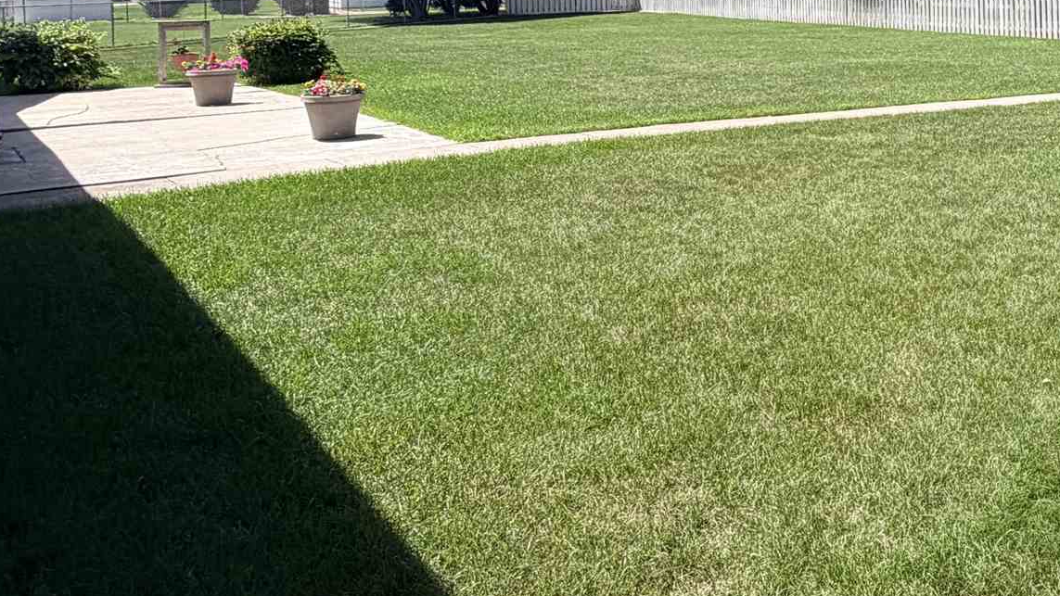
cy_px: 1
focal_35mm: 41
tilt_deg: -0.9
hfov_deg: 42.7
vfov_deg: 27.4
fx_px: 1152
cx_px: 1057
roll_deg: +1.1
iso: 32
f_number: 2.2
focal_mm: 2.22
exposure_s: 1/770
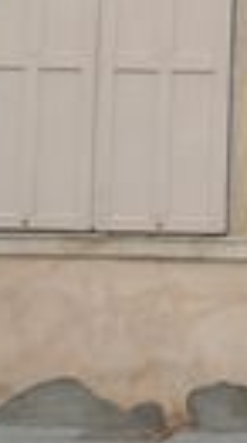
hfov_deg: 9.3
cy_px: 19
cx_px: 602
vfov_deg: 18.3
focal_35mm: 115
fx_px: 1349
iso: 64
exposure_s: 1/88.1
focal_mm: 4.7
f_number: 4
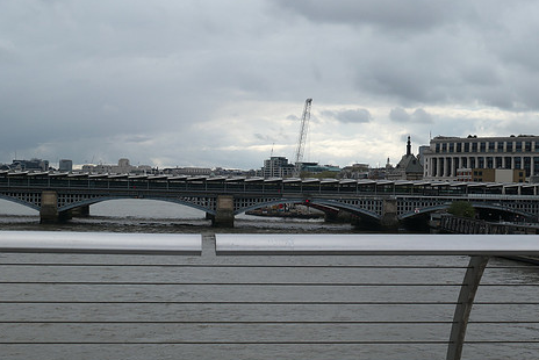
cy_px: 191
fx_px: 824
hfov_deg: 36.2
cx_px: 270
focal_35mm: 55
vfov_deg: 24.6
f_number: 5
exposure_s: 1/1000
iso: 200
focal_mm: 16.2
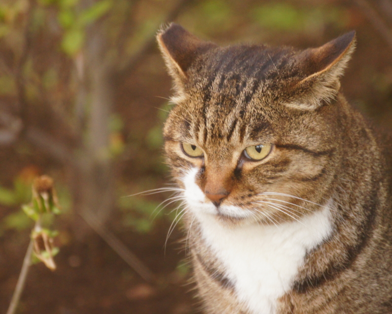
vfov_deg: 2.8
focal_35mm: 559
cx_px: 219
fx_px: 6484
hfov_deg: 3.5
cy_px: 152
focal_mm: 300
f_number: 5.6
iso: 1600
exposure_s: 1/125
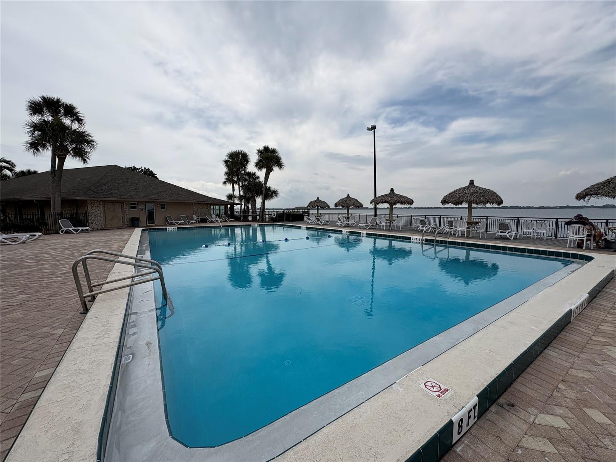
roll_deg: +0.9
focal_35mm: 14
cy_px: 231
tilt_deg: -4.1
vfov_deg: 85.7
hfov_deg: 102.1
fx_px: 249
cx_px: 308
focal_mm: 2.22
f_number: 2.2
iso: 50
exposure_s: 1/4132
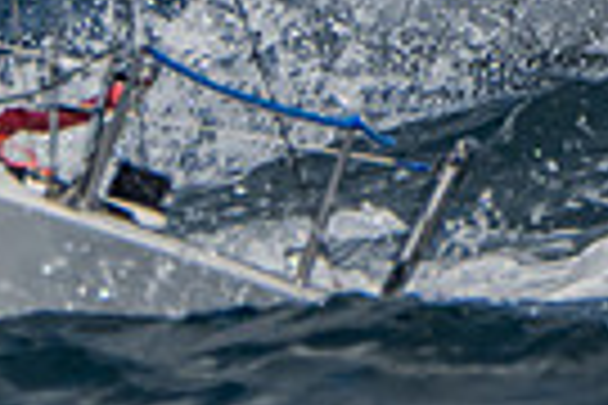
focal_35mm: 2851
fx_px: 48146
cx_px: -1857
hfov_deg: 0.7
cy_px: 229
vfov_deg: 0.5
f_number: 6.3
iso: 400
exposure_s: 1/2500
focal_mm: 330
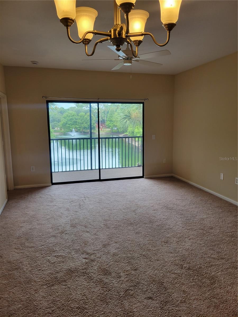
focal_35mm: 26
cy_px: 158
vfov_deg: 67.3
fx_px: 238
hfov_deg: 53.1
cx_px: 119
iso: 64
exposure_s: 1/120
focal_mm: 5.4
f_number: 1.8
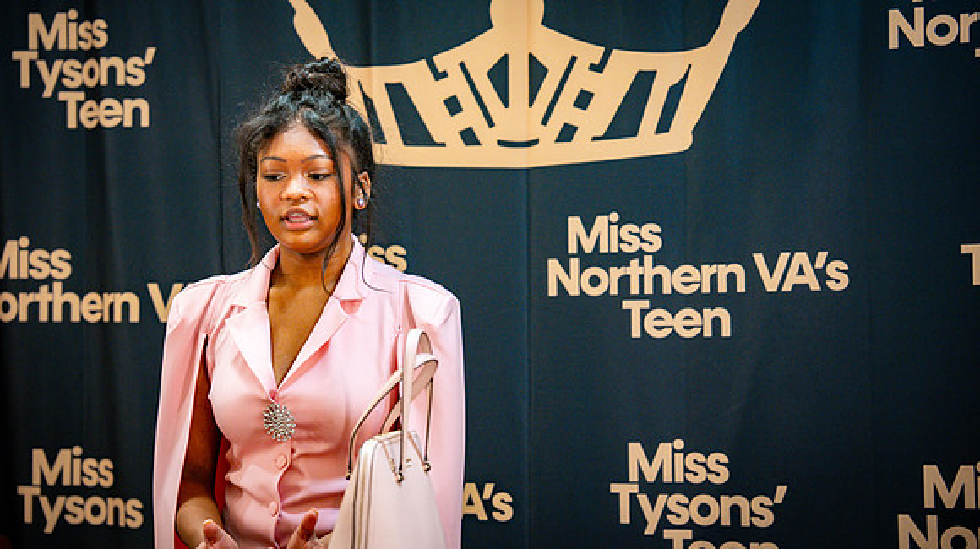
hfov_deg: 29.7
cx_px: 490
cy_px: 274
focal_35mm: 71
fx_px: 1850
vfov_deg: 16.9
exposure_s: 1/125
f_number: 2.8
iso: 800
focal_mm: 68
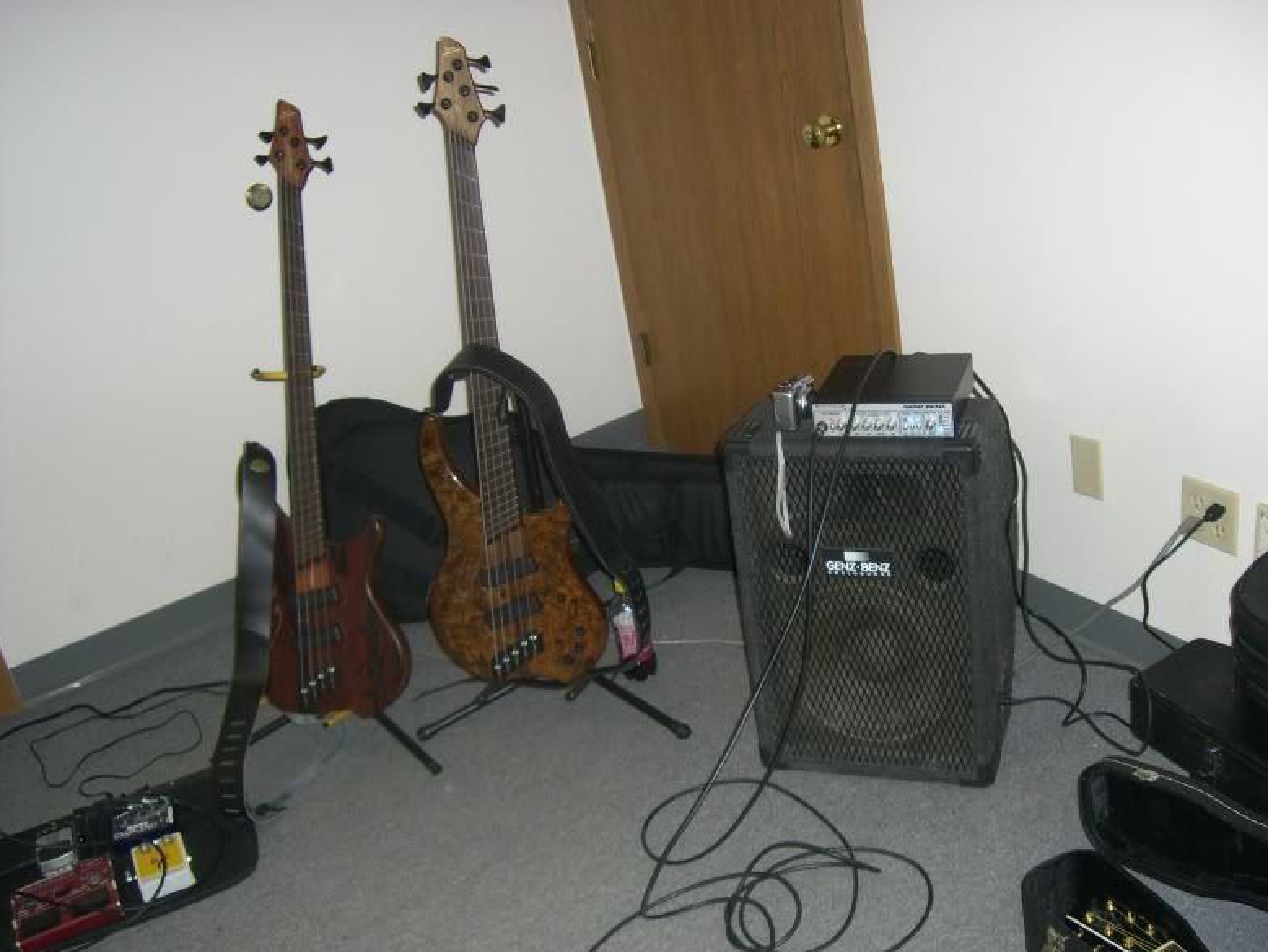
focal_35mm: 39
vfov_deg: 36.8
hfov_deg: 47.8
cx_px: 648
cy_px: 487
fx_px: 1429
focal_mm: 6.2
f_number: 2.7
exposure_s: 1/60
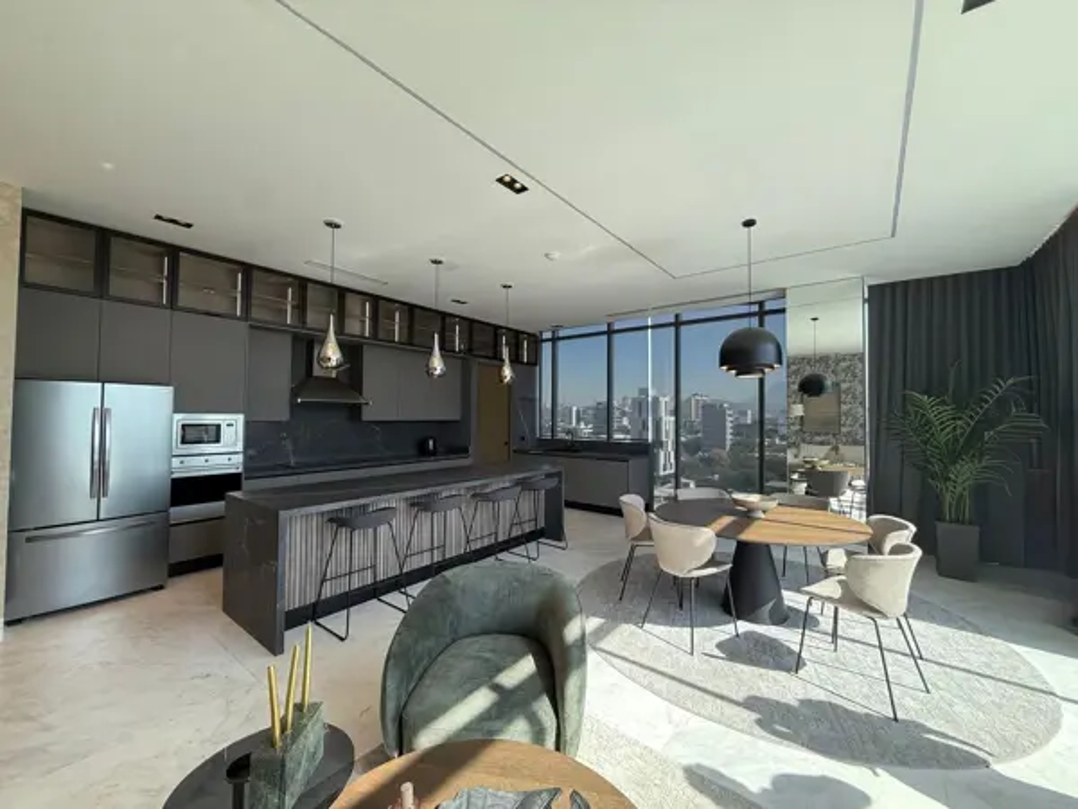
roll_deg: -1.8
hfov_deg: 102.1
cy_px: 404
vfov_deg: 85.7
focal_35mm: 14
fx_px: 436
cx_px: 539
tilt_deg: +2.1
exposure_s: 1/120
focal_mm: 2.22
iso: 50
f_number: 2.2
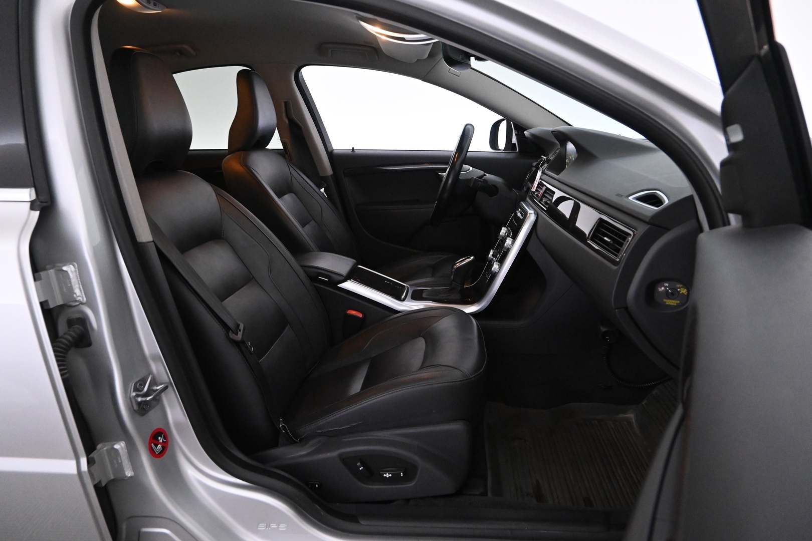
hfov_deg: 73.7
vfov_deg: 53.1
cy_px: 270
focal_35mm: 24
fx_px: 541
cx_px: 406
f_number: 4.5
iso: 5000
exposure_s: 1/80
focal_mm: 16
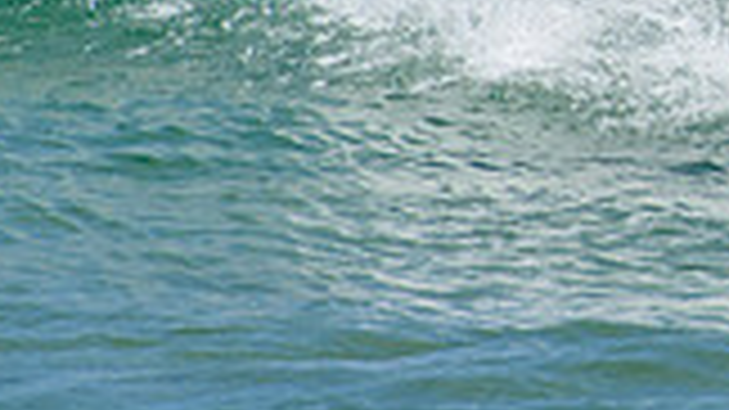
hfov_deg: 1.0
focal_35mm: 2256
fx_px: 43594
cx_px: 1238
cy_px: -182
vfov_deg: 0.5
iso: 320
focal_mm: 400
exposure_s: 1/2000
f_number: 5.6
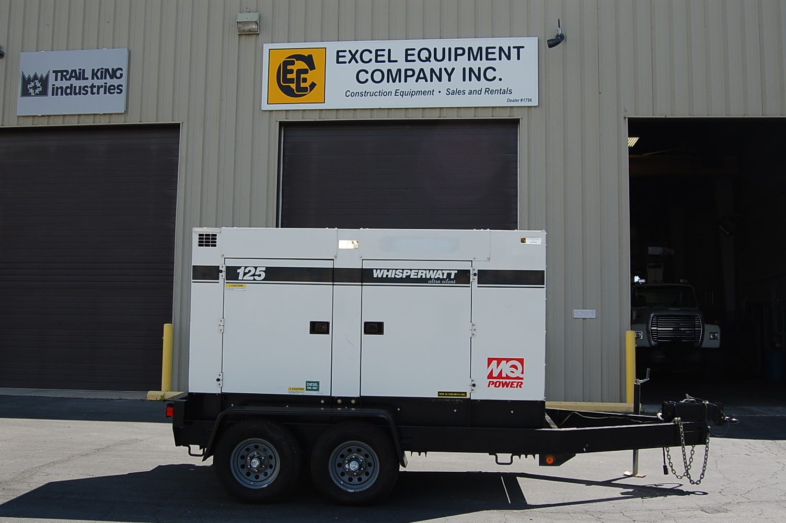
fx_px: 851
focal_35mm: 39
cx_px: 393
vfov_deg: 34.1
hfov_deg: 49.6
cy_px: 262
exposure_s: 1/250
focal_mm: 26
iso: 200
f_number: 8
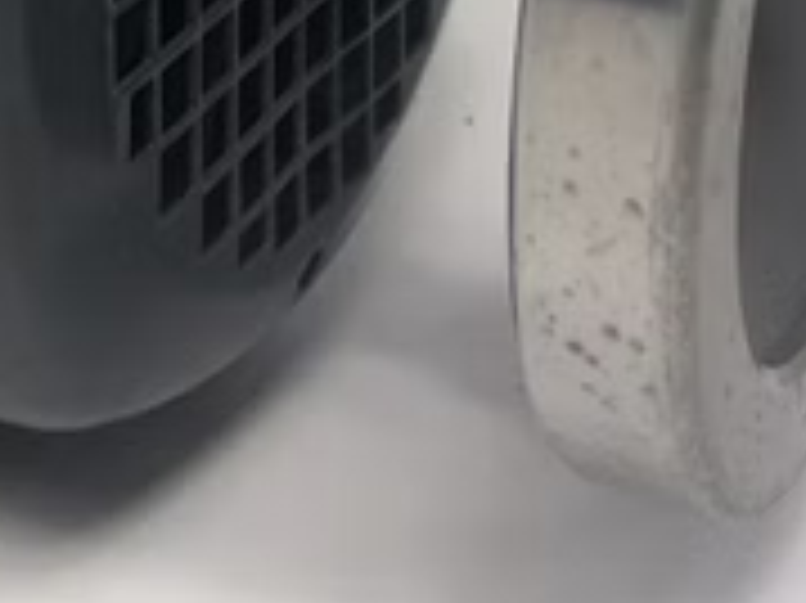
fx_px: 2327
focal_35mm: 100
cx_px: -176
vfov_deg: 14.0
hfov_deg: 18.6
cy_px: -234
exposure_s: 1/50
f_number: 1.8
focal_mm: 4
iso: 25
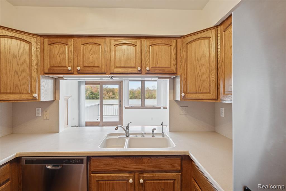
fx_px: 135
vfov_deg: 70.4
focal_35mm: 17
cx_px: 143
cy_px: 96
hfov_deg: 93.3
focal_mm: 17
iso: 400
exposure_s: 1/13
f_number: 8
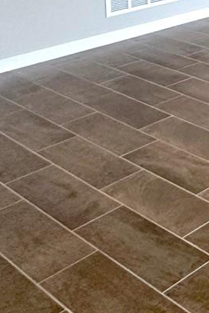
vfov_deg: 27.0
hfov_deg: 13.0
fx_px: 505
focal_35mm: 58
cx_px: 565
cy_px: -125
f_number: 2.2
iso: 320
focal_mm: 2.22
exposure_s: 1/120
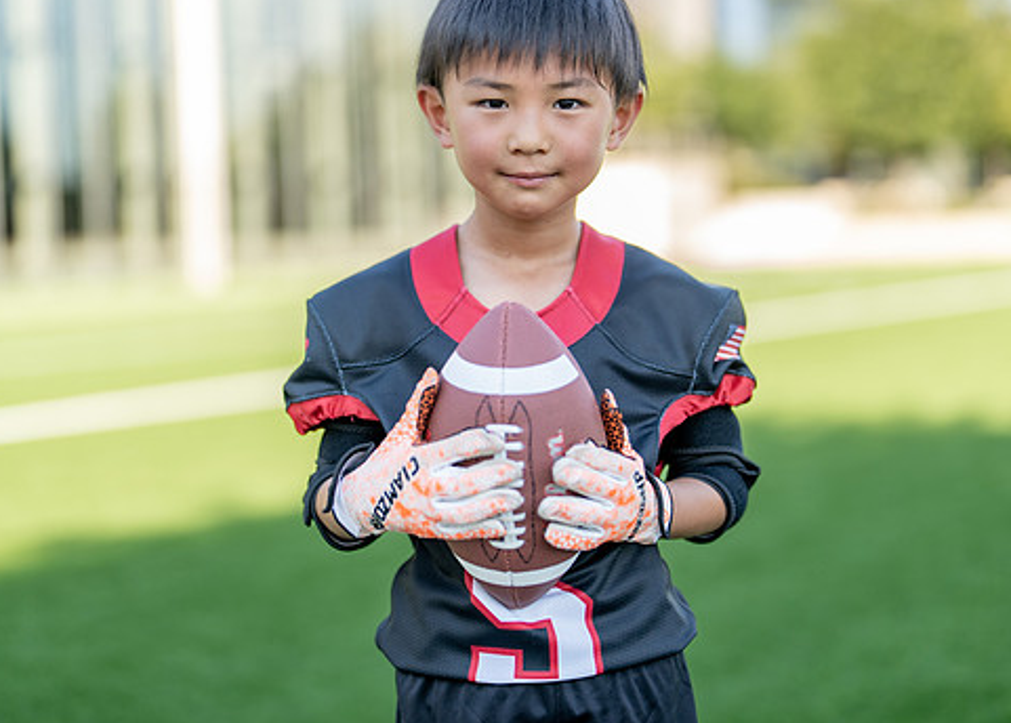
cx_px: 509
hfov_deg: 27.8
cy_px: 277
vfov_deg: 20.1
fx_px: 2039
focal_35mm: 71
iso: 100
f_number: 1.2
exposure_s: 1/1250
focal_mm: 50
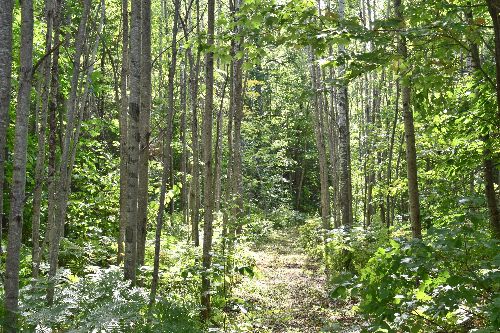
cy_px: 166
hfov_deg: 36.9
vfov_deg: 25.1
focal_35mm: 54
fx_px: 750
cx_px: 250
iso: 400
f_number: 9
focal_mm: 36
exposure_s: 1/125
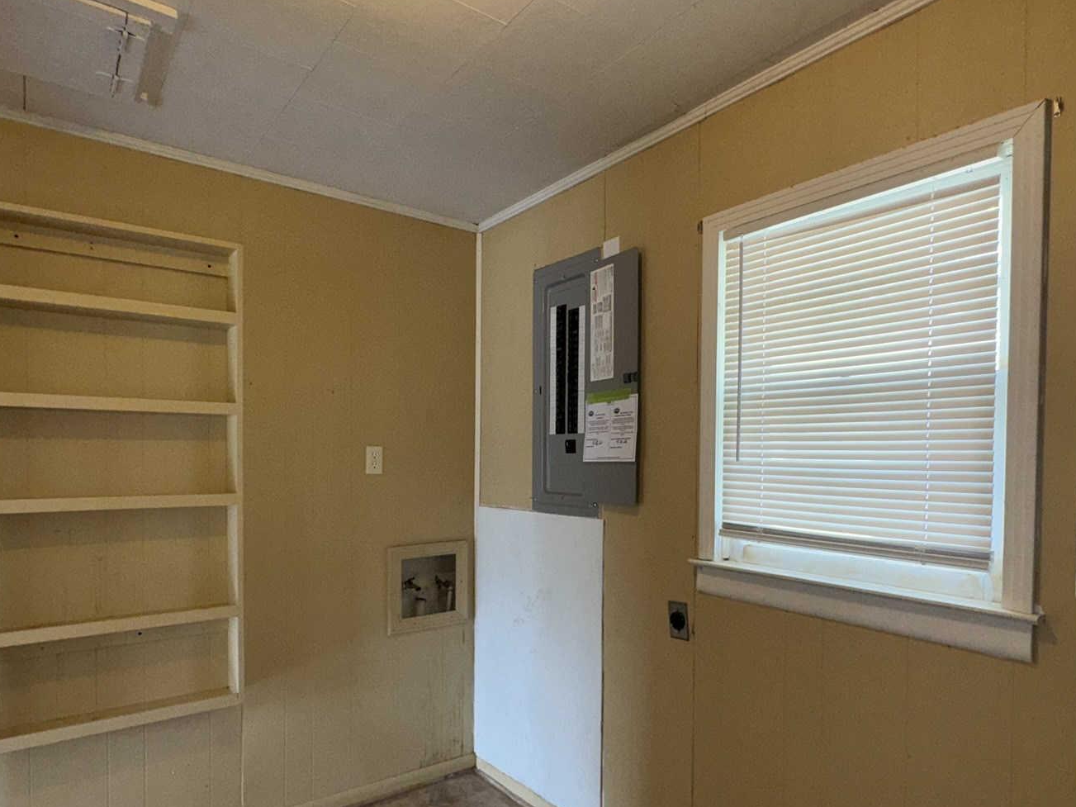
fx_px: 684
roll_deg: +0.3
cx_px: 532
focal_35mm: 22
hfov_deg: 76.4
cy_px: 468
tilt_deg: -1.9
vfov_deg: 60.7
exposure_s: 1/122
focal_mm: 2.22
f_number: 2.2
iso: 50
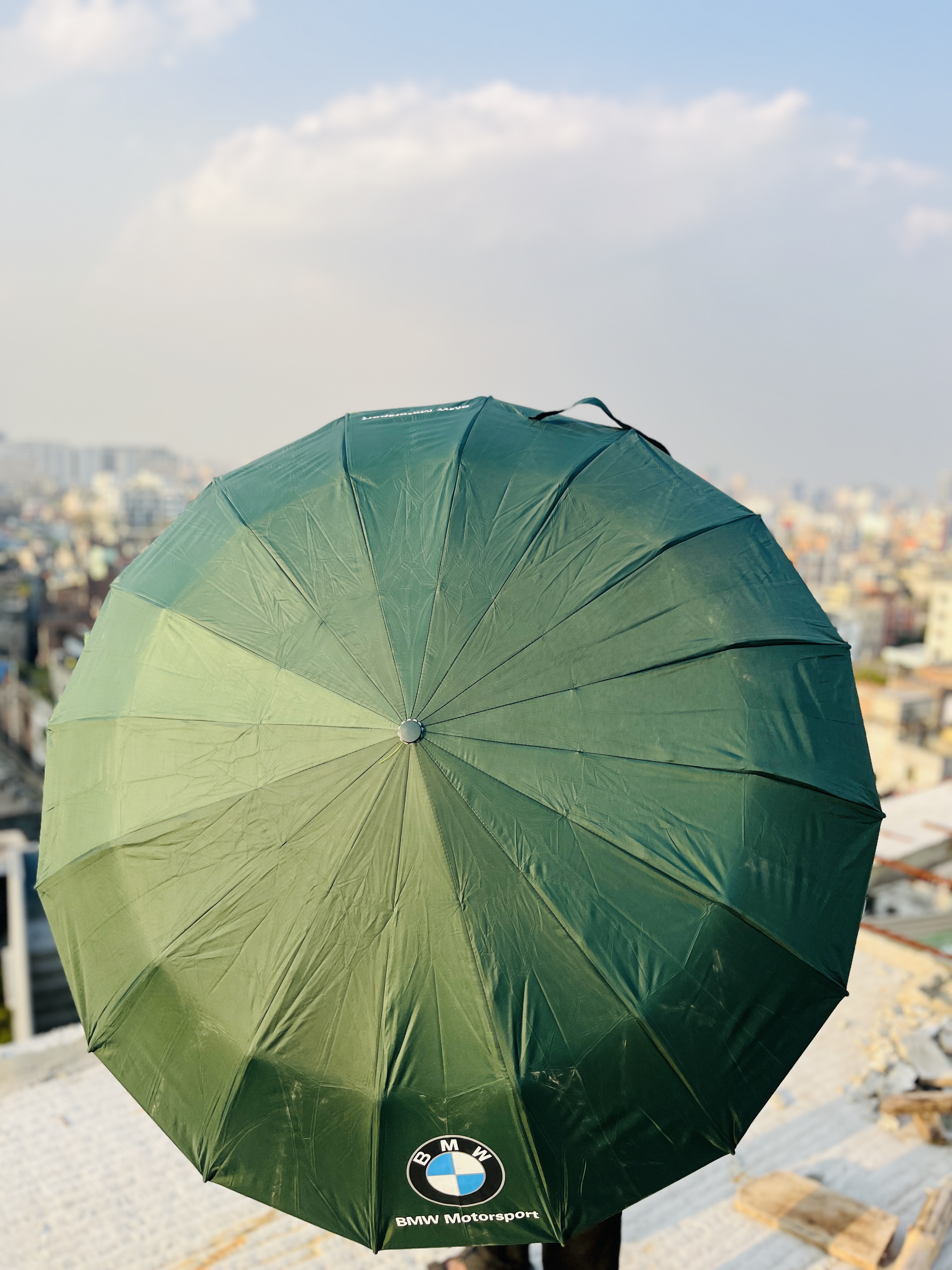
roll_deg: -1.8
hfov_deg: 53.1
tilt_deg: -9.6
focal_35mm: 26
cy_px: 635
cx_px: 476
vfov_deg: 67.3
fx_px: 953
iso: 50
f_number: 1.6
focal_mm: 5.1
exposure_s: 1/1225
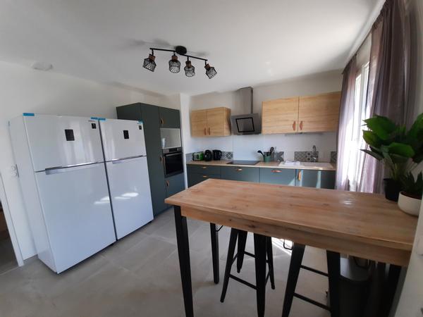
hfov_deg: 106.2
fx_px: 159
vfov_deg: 89.9
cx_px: 212
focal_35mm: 13
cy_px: 158
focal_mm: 1.74
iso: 80
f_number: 2.2
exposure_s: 1/100
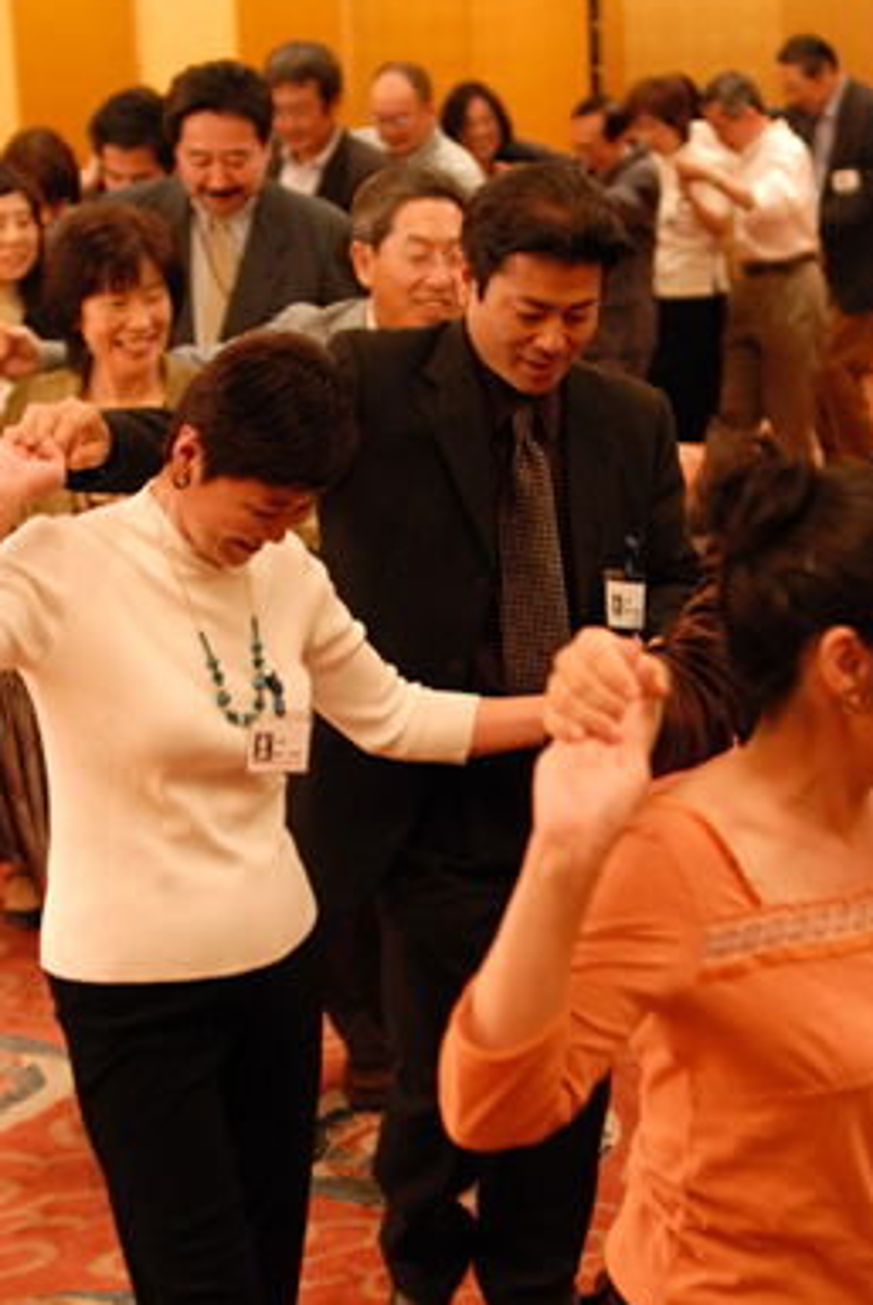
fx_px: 2539
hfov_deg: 19.5
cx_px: 484
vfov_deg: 28.8
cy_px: 768
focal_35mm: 70
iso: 800
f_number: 2
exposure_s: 1/90
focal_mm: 28
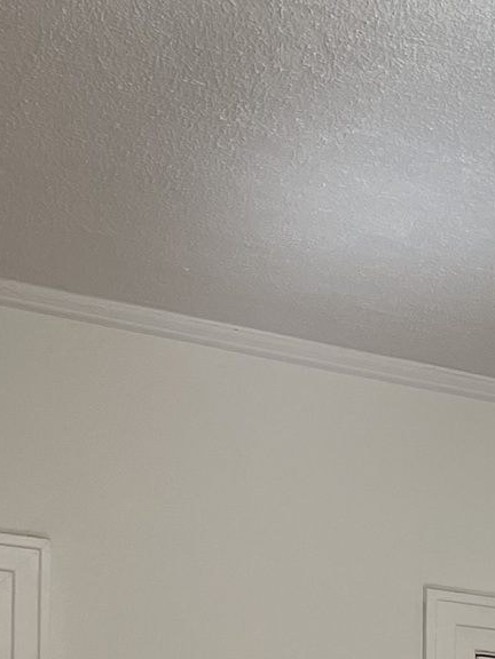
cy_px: 988
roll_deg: -0.8
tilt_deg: -0.1
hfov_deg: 13.2
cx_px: 795
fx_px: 1983
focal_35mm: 104
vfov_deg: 17.1
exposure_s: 1/121
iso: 40
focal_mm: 4.2
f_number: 1.6
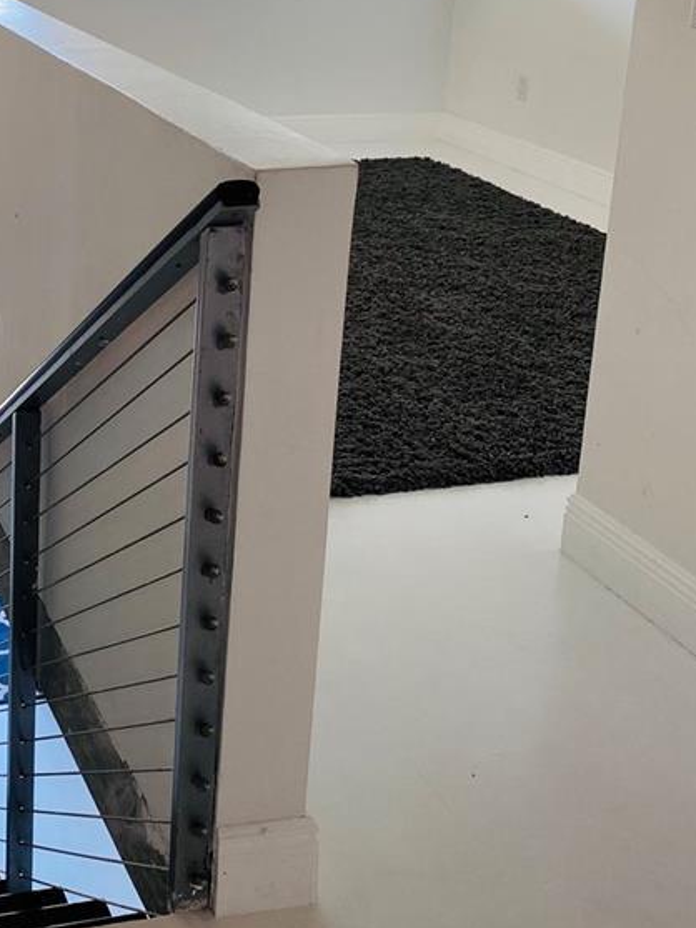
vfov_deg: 33.6
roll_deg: -0.6
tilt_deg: -14.6
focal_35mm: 56
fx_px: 1501
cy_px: 228
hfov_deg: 25.0
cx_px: 18
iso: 50
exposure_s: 1/120
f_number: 1.8
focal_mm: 4.25
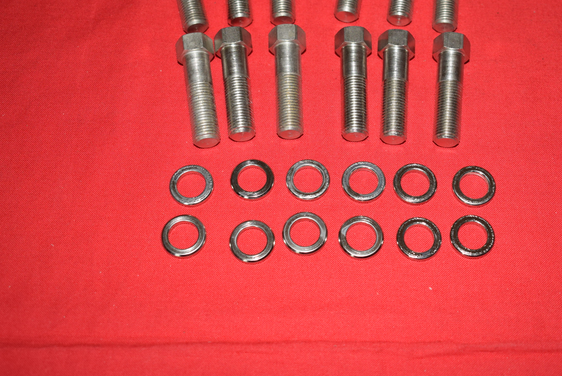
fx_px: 854
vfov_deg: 24.7
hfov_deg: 36.3
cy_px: 127
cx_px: 340
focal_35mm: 55
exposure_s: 1/200
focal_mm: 27
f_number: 5
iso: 400
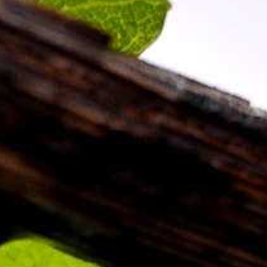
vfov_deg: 2.6
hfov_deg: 2.6
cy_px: 620
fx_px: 5935
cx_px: 258
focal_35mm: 680
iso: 400
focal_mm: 55
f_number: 5.6
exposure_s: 1/60
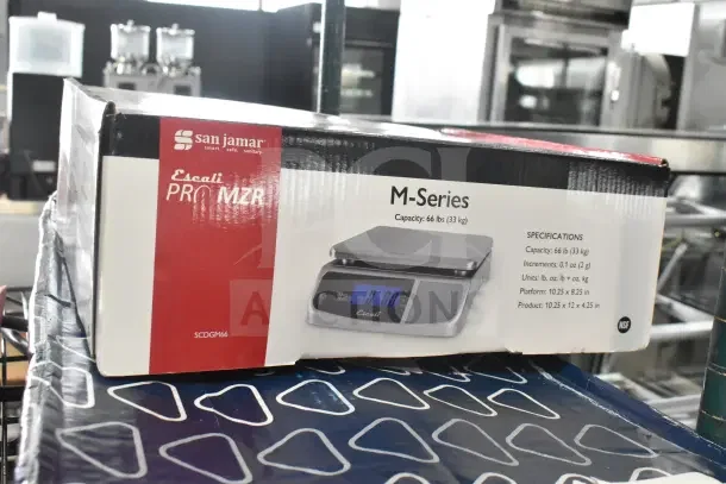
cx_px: 363
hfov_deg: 51.3
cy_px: 242
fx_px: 756
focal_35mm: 38
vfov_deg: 35.5
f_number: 8
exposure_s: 1/250
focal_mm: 25
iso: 6400
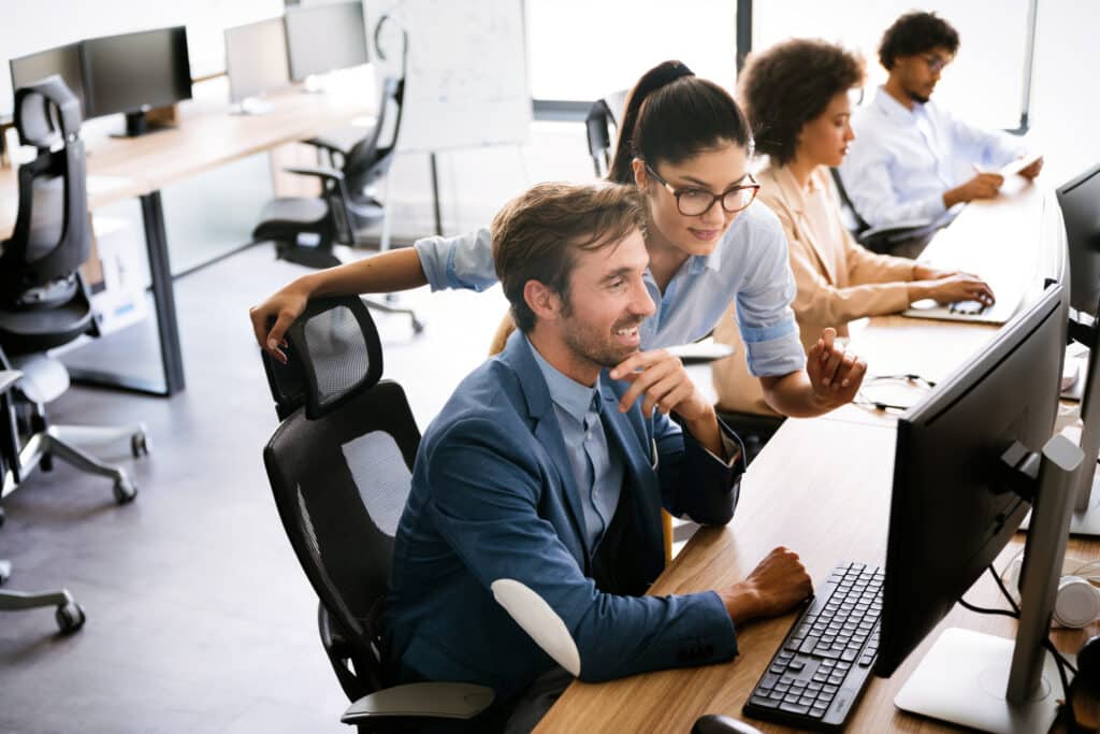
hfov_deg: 42.7
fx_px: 1406
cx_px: 550
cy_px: 367
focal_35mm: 46
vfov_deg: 29.3
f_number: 2.8
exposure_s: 1/100
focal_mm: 46
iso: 800
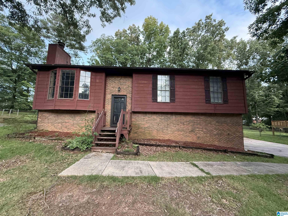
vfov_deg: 85.7
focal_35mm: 14
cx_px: 144
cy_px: 108
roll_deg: -0.8
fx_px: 116
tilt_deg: +8.0
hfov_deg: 102.1
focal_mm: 2.22
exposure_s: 1/99
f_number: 2.2
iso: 320
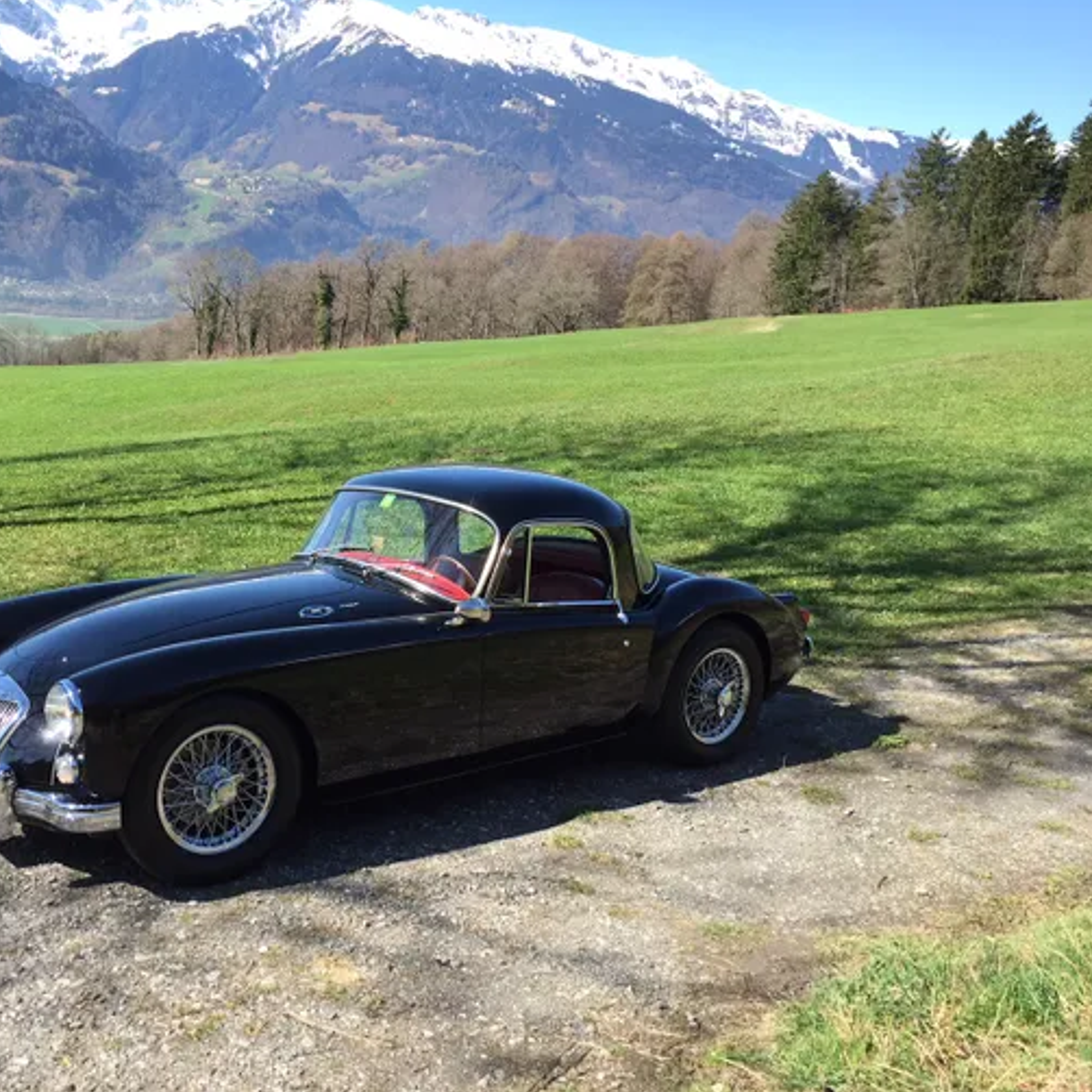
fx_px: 1249
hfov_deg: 46.6
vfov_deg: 47.2
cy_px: 546
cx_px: 381
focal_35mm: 35
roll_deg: -2.6
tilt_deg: -12.7
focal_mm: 4.15
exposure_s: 1/898
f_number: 2.2
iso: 32
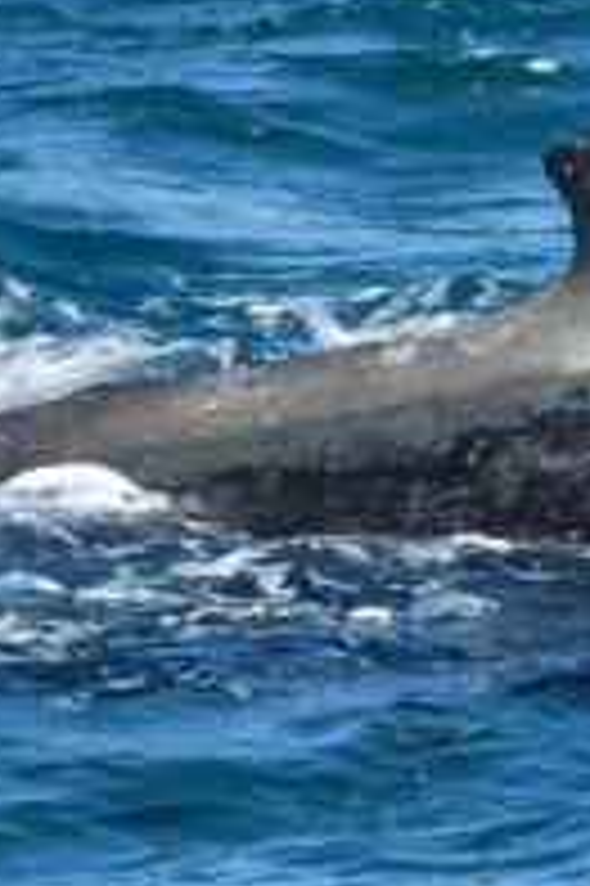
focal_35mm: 1465
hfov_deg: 0.9
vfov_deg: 1.4
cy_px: 704
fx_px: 36075
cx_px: 1549
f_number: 6
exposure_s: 1/8000
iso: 1250
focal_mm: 360
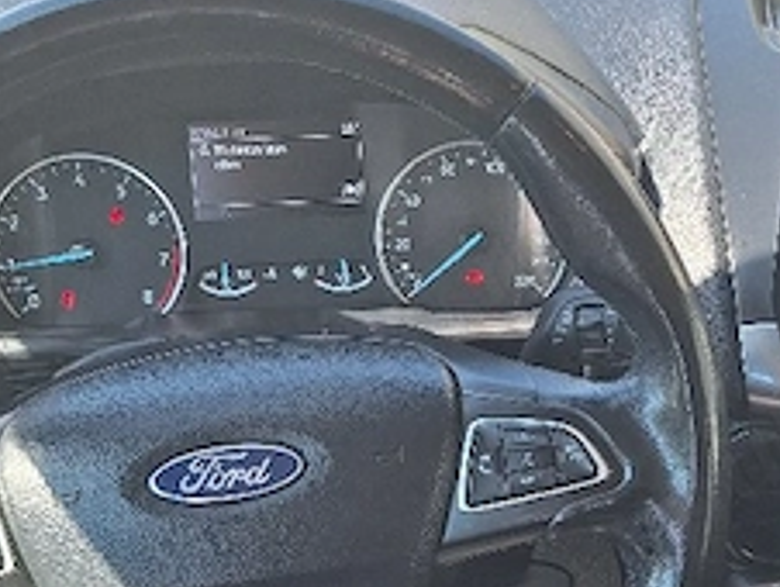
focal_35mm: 61
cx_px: 483
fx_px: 1376
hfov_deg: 31.5
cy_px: 390
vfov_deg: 24.0
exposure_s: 1/256
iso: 40
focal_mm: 5.54
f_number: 1.8
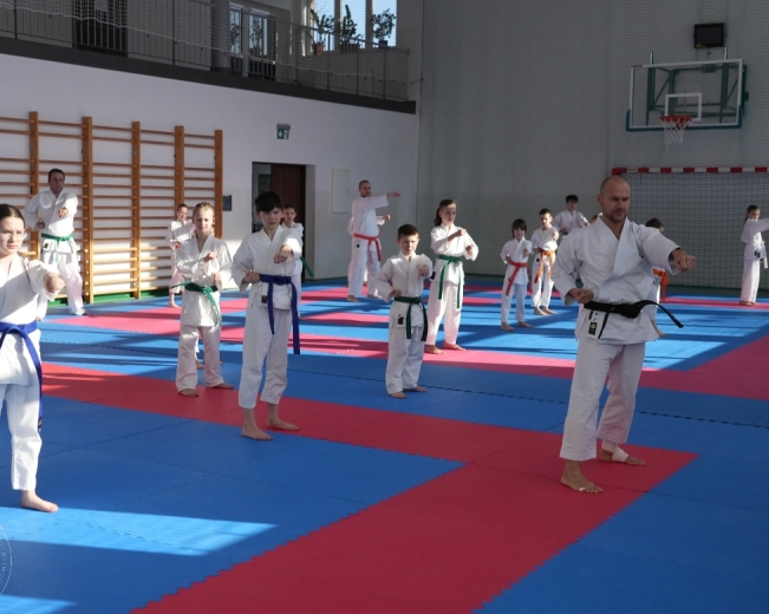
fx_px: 1024
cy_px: 305
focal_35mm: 45
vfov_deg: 33.4
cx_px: 369
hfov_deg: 41.2
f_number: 5
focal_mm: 39
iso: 3200
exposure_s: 1/8000
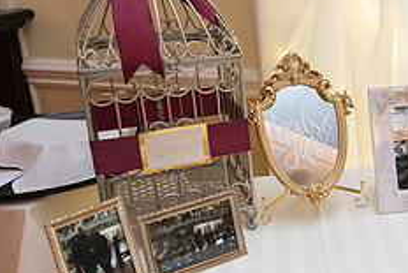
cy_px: 144
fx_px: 680
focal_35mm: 60
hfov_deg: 30.7
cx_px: 420
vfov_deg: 22.7
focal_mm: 24
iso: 800
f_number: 2.8
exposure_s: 1/100
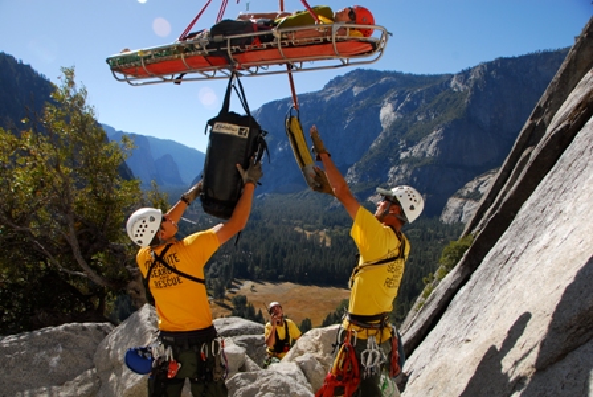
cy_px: 198
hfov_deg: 67.3
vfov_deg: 48.1
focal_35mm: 27
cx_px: 296
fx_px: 445
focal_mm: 18
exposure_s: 1/250
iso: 125
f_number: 8
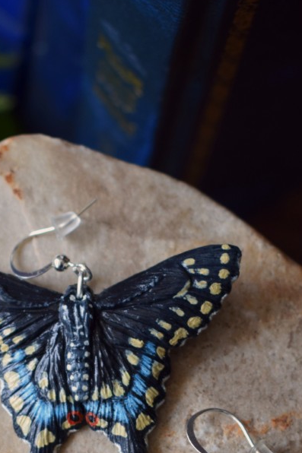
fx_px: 1460
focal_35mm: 116
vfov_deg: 17.4
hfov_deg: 11.8
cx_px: 92
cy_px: 407
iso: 400
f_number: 5
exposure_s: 1/100
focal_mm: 40
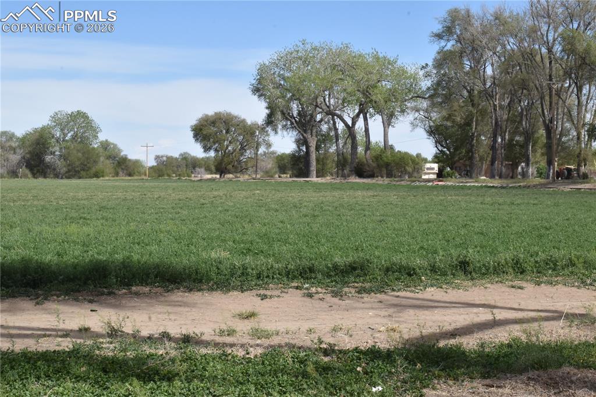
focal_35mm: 69
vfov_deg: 19.7
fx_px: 1142
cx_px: 298
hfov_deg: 29.3
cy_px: 198
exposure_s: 1/200
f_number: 36
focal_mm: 46
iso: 640
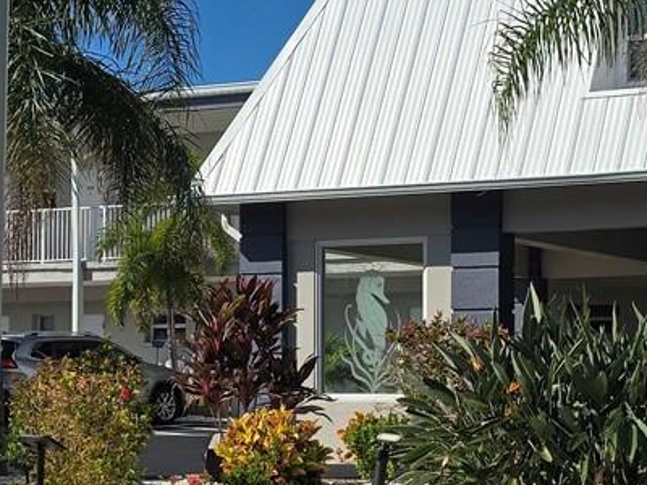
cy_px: 365
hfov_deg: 21.1
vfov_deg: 16.0
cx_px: 485
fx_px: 1720
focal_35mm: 92
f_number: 1.7
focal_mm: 6.3
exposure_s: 1/1497
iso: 12
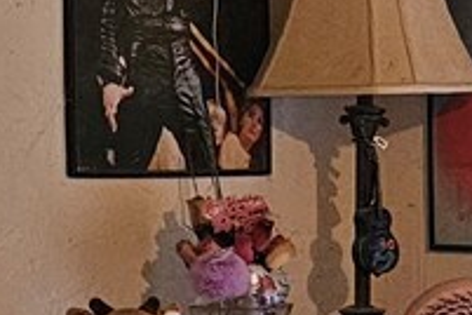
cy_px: 320
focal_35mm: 190
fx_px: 2491
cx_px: 1247
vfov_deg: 7.2
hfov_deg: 9.3
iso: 800
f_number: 1.7
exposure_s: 1/120
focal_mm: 6.3
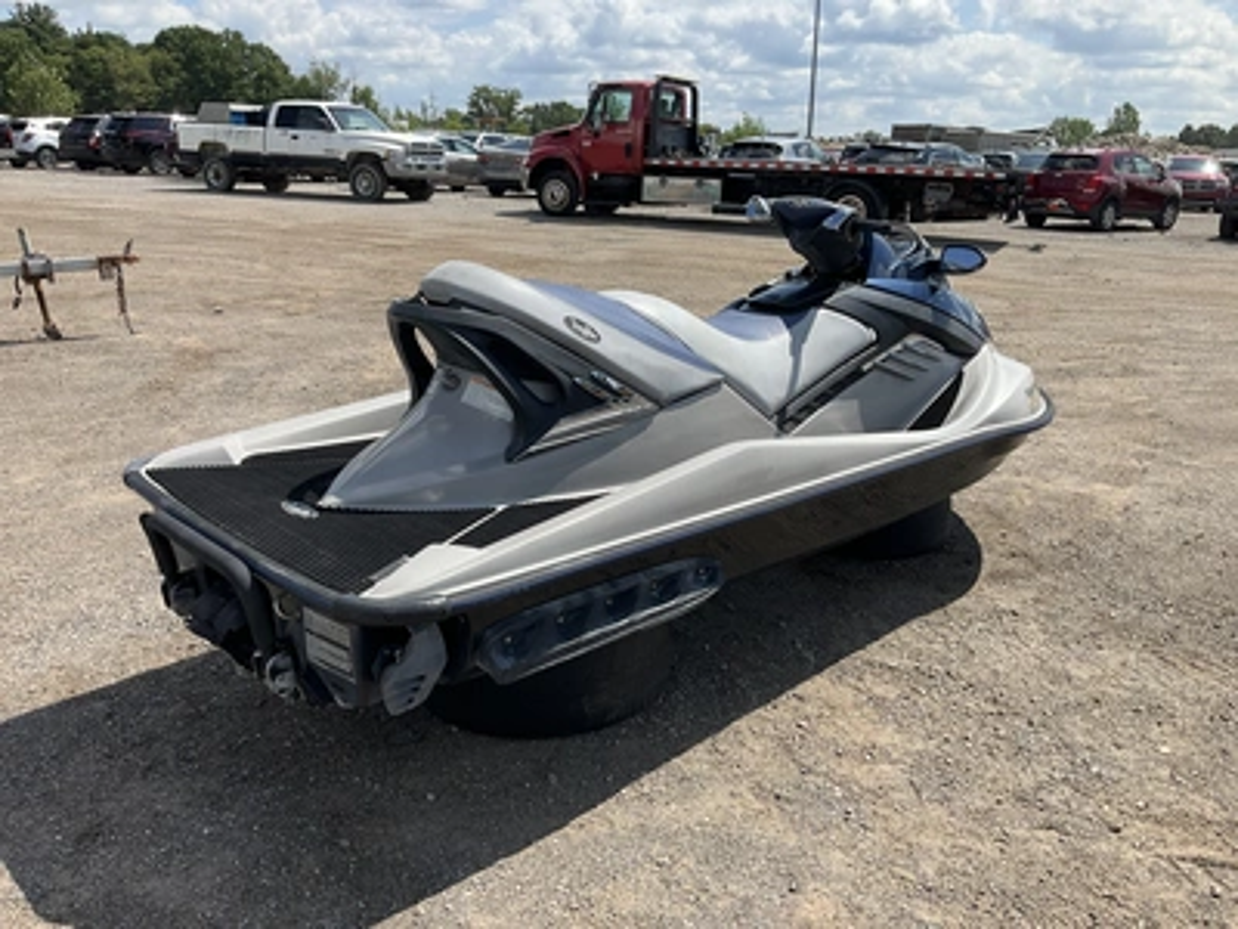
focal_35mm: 29
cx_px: 619
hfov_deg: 61.7
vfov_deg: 48.2
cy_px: 464
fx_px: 1037
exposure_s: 1/1730
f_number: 1.8
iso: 25
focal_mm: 3
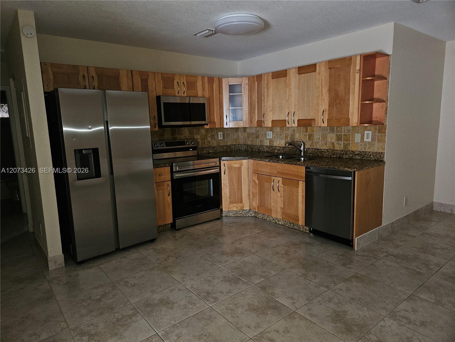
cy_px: 171
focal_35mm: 23
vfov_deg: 58.9
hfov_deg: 73.9
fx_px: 302
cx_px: 228
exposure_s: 1/17.2
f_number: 1.8
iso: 125
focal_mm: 5.4
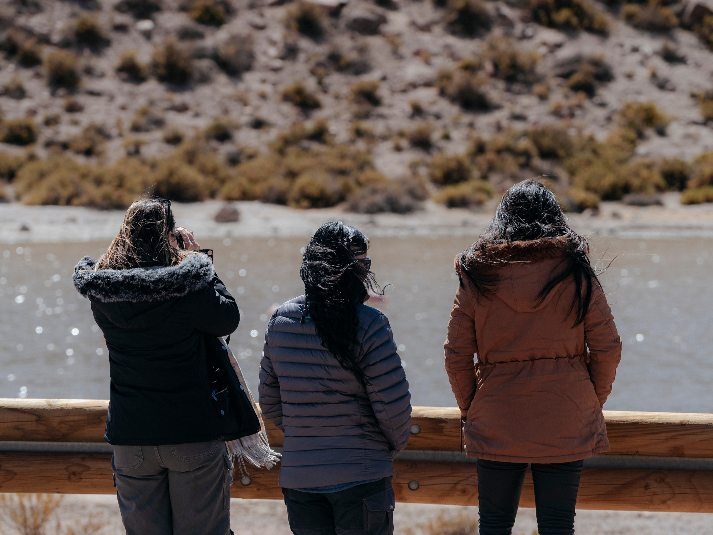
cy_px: 233
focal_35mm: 164
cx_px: 388
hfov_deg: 12.0
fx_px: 3378
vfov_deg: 9.1
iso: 125
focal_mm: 132
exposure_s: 1/1000
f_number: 4.5
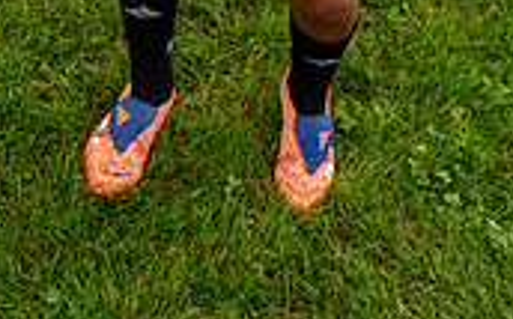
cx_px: 262
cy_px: -343
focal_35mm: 112
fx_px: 1564
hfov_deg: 18.6
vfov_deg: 10.6
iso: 250
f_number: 5.6
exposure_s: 1/200
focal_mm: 42
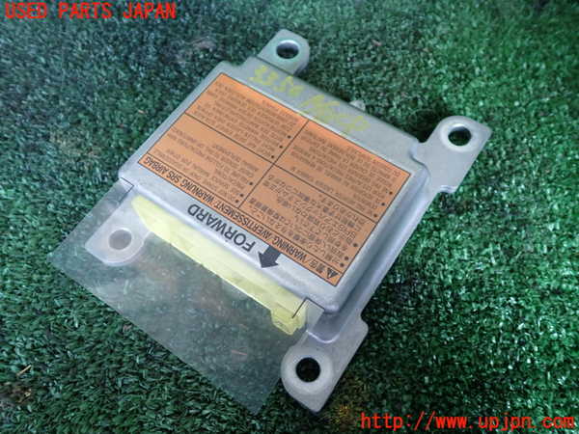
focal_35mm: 30
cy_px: 217
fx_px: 502
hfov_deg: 60.0
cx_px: 290
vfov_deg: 46.8
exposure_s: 1/60
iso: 200
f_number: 2.3
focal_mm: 5.4
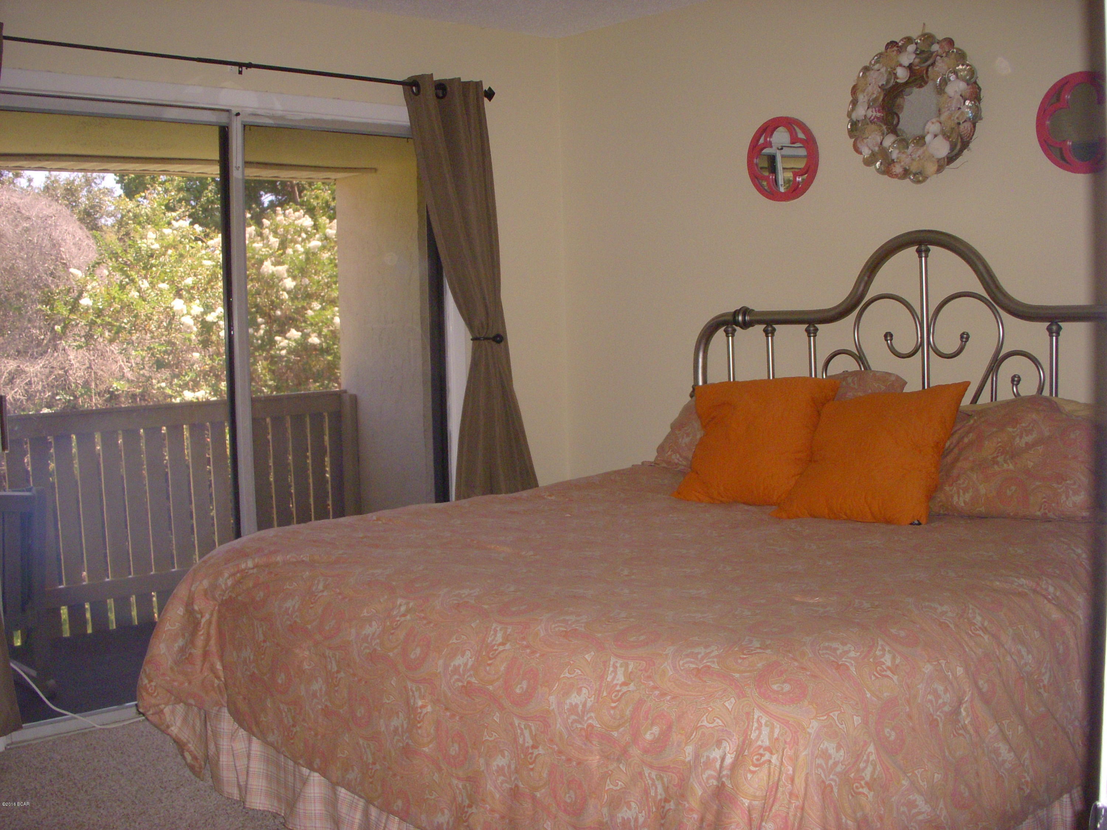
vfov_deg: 37.7
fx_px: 1215
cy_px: 415
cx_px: 554
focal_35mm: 38
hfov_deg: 49.0
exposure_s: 1/80
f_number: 3.3
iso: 250
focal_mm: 6.3
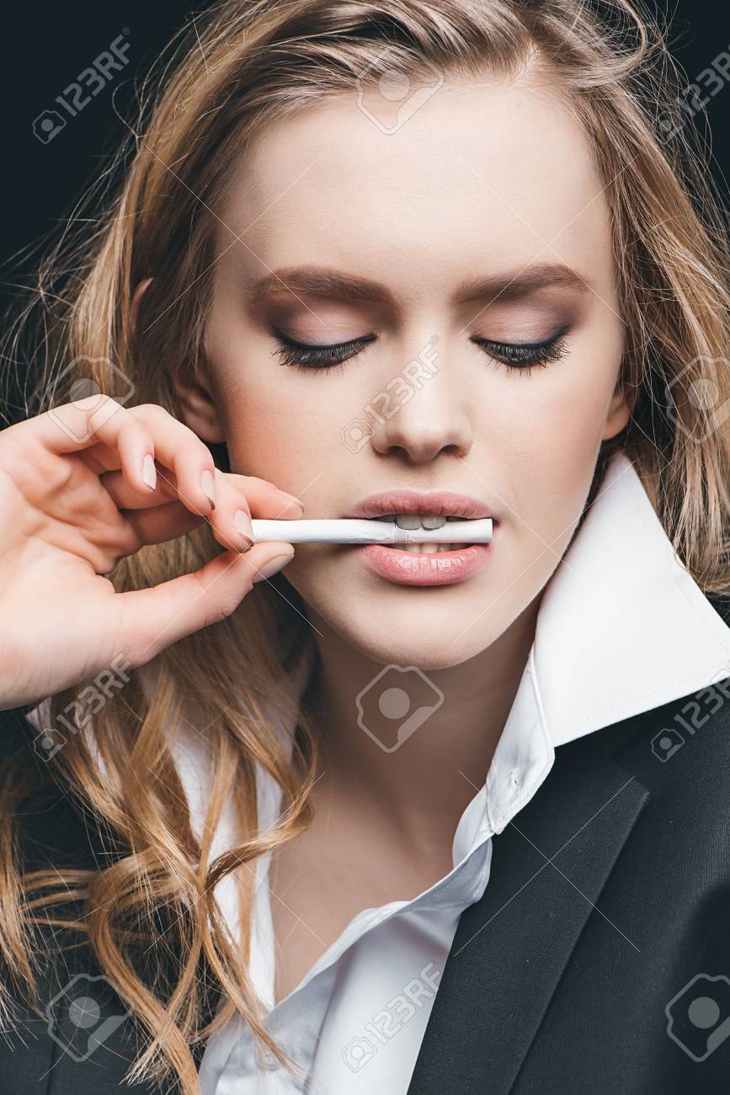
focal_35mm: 105
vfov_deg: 19.5
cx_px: 365
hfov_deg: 13.0
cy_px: 548
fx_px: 3193
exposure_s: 1/160
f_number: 9
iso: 100
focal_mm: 105
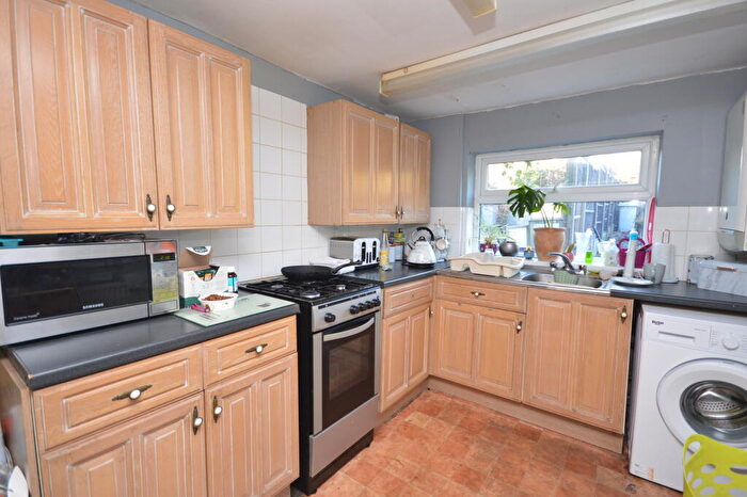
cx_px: 374
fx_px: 342
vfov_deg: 72.0
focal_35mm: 16
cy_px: 248
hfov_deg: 95.0
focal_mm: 11
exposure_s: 1/60
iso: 900
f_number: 4.2
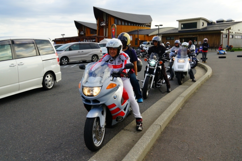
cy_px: 80
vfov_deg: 42.4
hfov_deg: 60.3
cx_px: 121
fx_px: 208
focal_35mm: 31
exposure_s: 1/1000
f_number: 5.6
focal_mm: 21
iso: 640
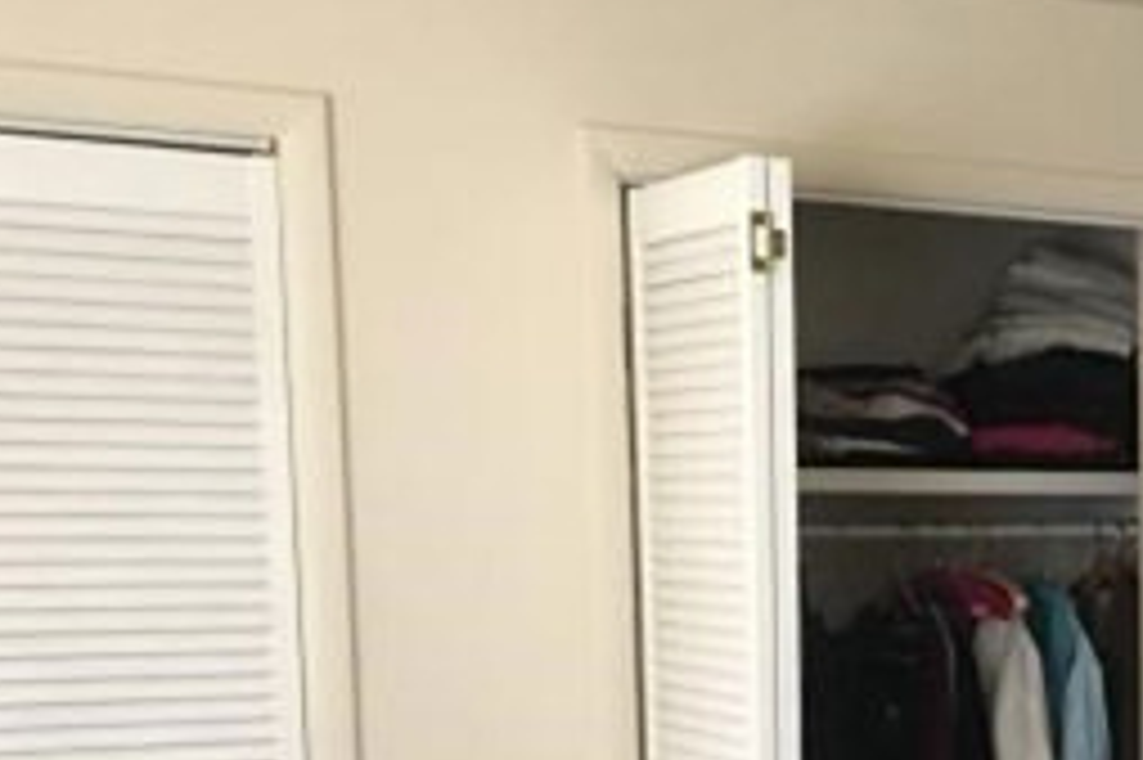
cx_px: 1332
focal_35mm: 76
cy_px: 800
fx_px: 2411
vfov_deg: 17.4
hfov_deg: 24.4
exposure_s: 1/10
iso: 100
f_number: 2.2
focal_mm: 4.15
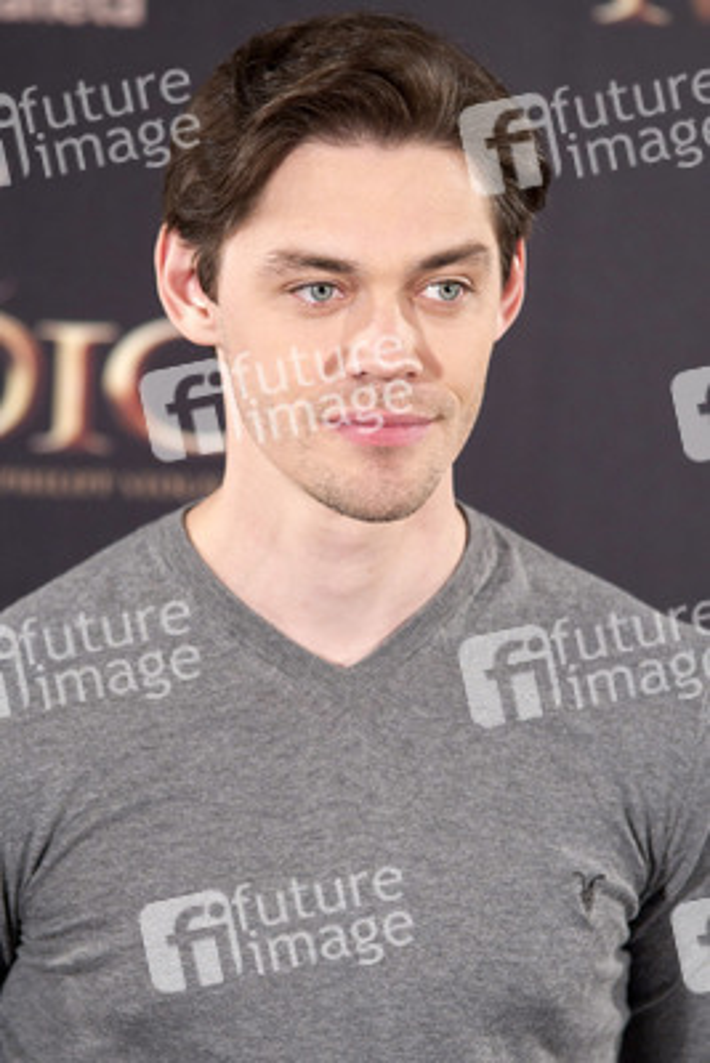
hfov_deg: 6.9
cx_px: 355
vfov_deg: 10.3
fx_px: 5911
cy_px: 532
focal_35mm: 200
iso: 1600
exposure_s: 1/200
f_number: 3.5
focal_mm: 200
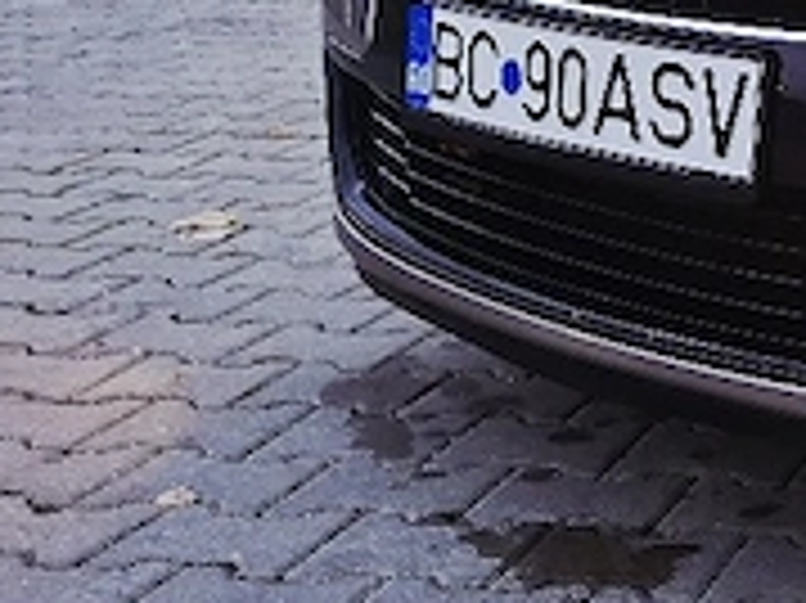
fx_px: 1792
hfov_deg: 20.5
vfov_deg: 18.6
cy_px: -14
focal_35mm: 77
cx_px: 1306
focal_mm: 5.54
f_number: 1.8
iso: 320
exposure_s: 1/60.2
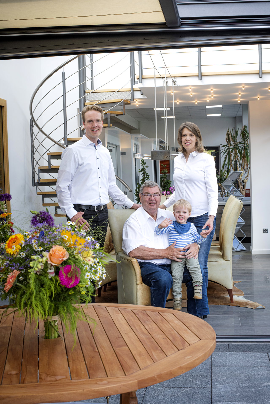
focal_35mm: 50
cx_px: 135
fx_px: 562
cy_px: 202
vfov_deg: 39.6
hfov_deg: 27.0
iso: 400
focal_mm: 50
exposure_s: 1/80
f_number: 11
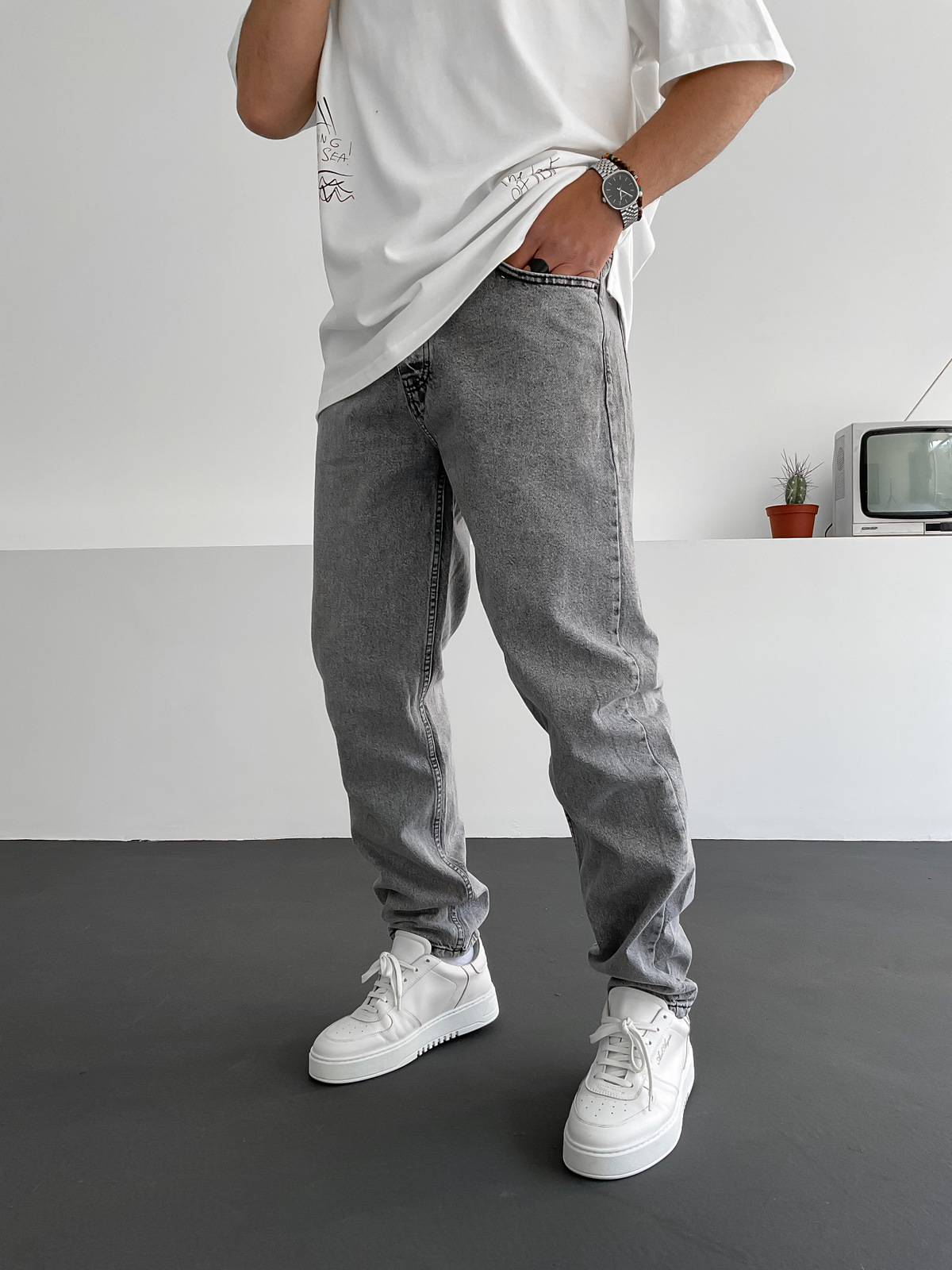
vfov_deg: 61.7
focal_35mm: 29
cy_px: 635
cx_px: 476
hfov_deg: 48.2
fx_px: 1063
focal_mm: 3
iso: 32
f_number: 1.8
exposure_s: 1/120
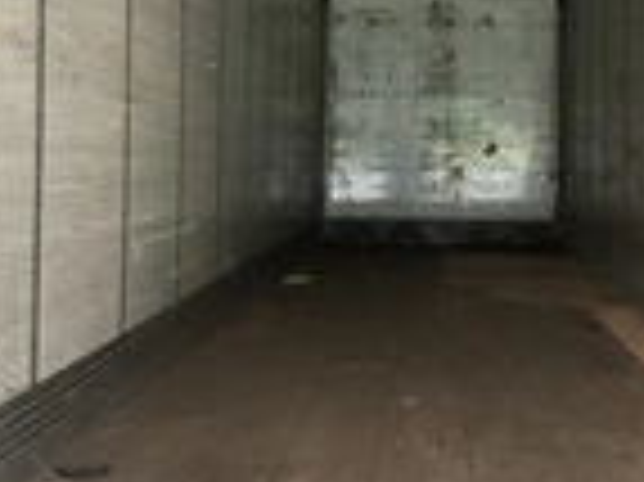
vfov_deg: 18.1
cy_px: 131
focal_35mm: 81
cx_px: 432
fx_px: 1506
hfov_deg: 24.0
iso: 125
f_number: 1.8
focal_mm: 3
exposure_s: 1/60
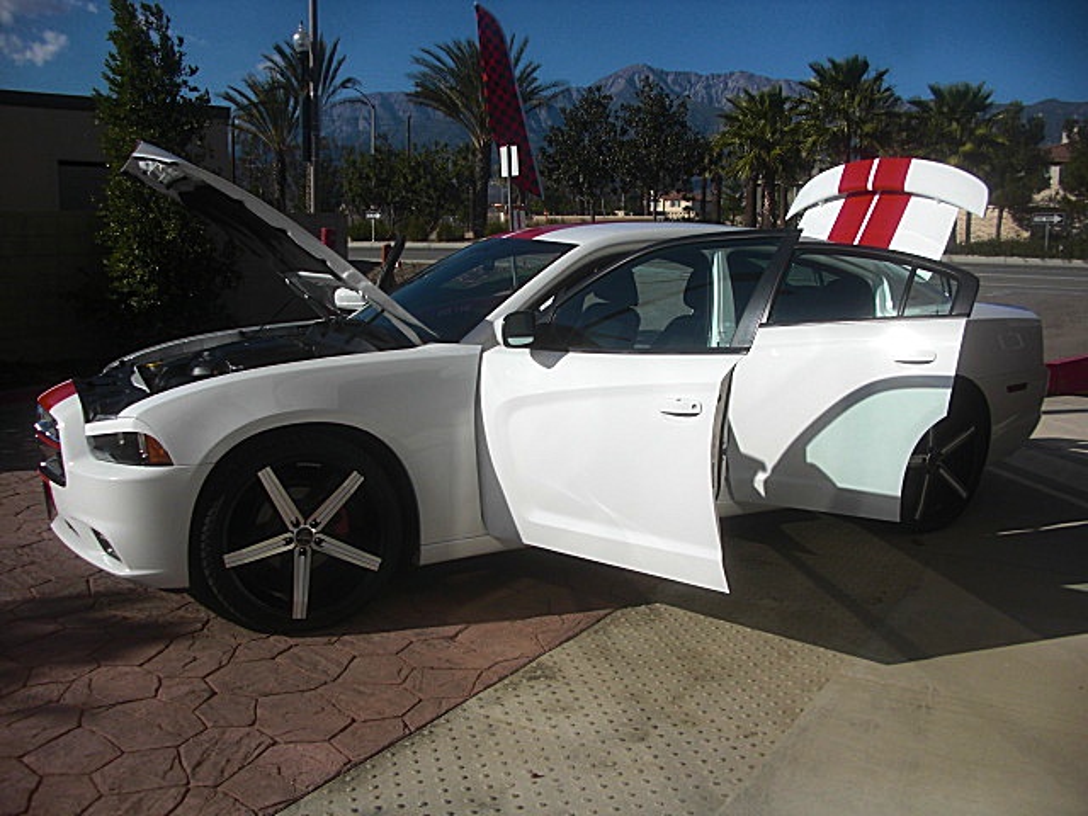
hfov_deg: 51.4
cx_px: 544
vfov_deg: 39.7
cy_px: 408
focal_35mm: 36
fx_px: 1131
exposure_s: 1/250
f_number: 7.9
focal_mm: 6.3
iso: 50
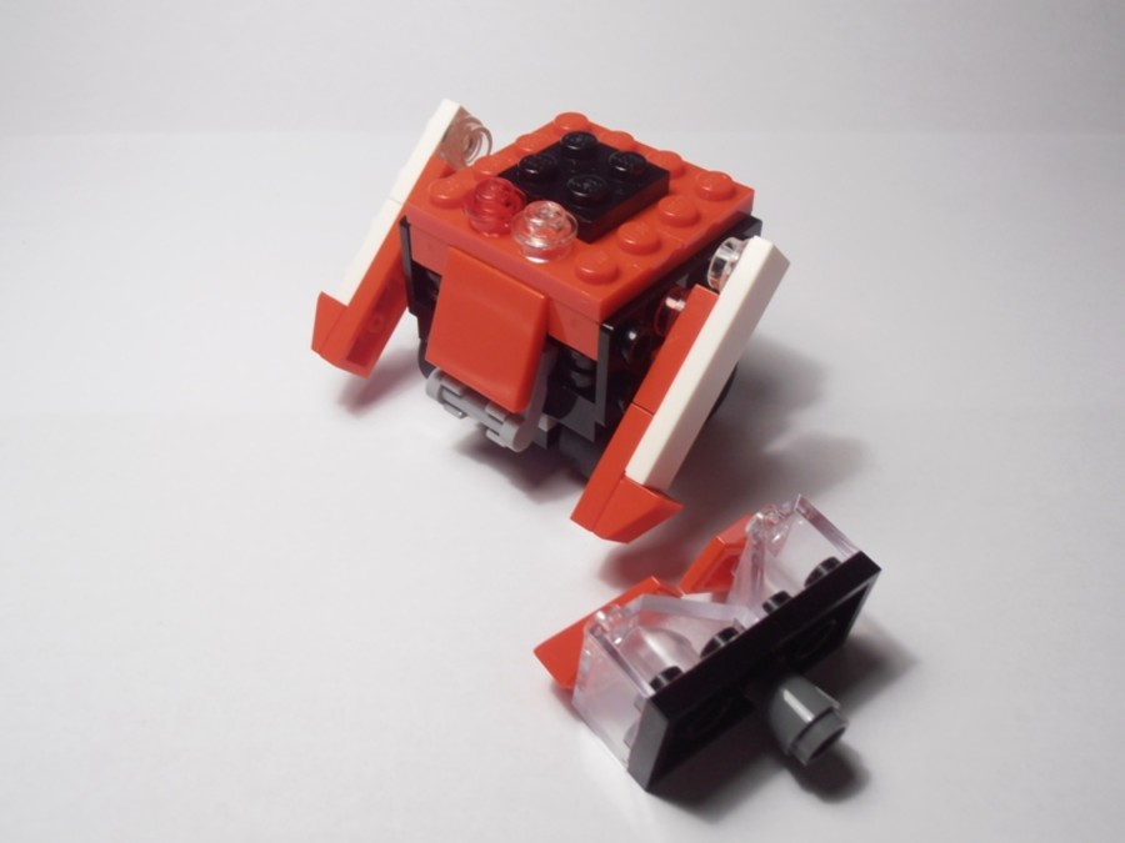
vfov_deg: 38.7
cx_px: 562
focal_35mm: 37
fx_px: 1202
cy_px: 422
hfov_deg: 50.1
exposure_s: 1/40
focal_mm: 6.61
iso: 80
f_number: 3.9
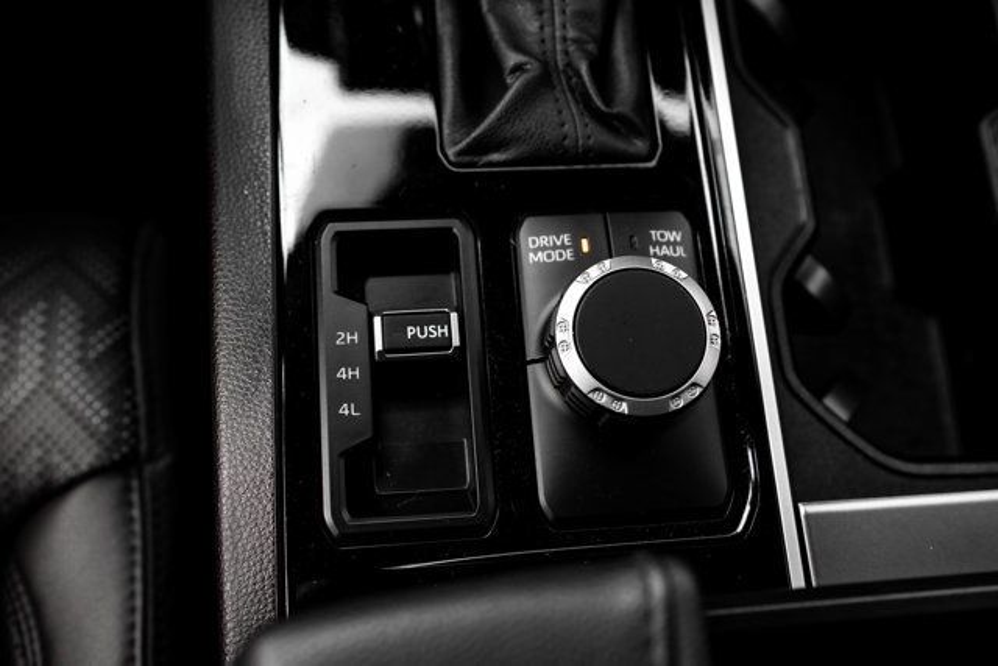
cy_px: 333
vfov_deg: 35.1
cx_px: 499
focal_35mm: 38
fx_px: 1054
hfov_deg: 50.7
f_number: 4.5
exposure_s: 1/320
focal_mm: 38
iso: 500
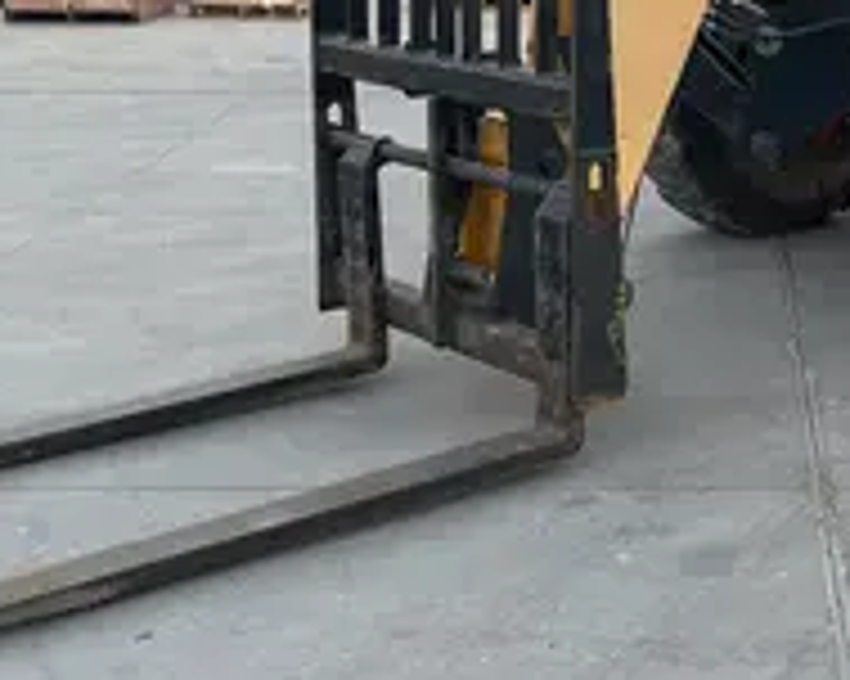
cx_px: 675
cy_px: 137
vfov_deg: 20.5
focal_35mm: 74
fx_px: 1861
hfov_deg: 25.3
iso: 125
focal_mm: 5.1
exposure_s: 1/108
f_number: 1.6
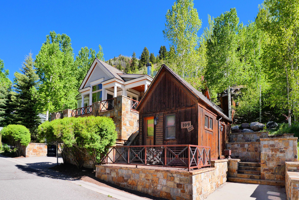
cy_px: 100
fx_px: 149
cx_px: 150
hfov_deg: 90.0
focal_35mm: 18
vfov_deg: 67.4
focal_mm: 9
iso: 800
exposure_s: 1/800
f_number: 4.5
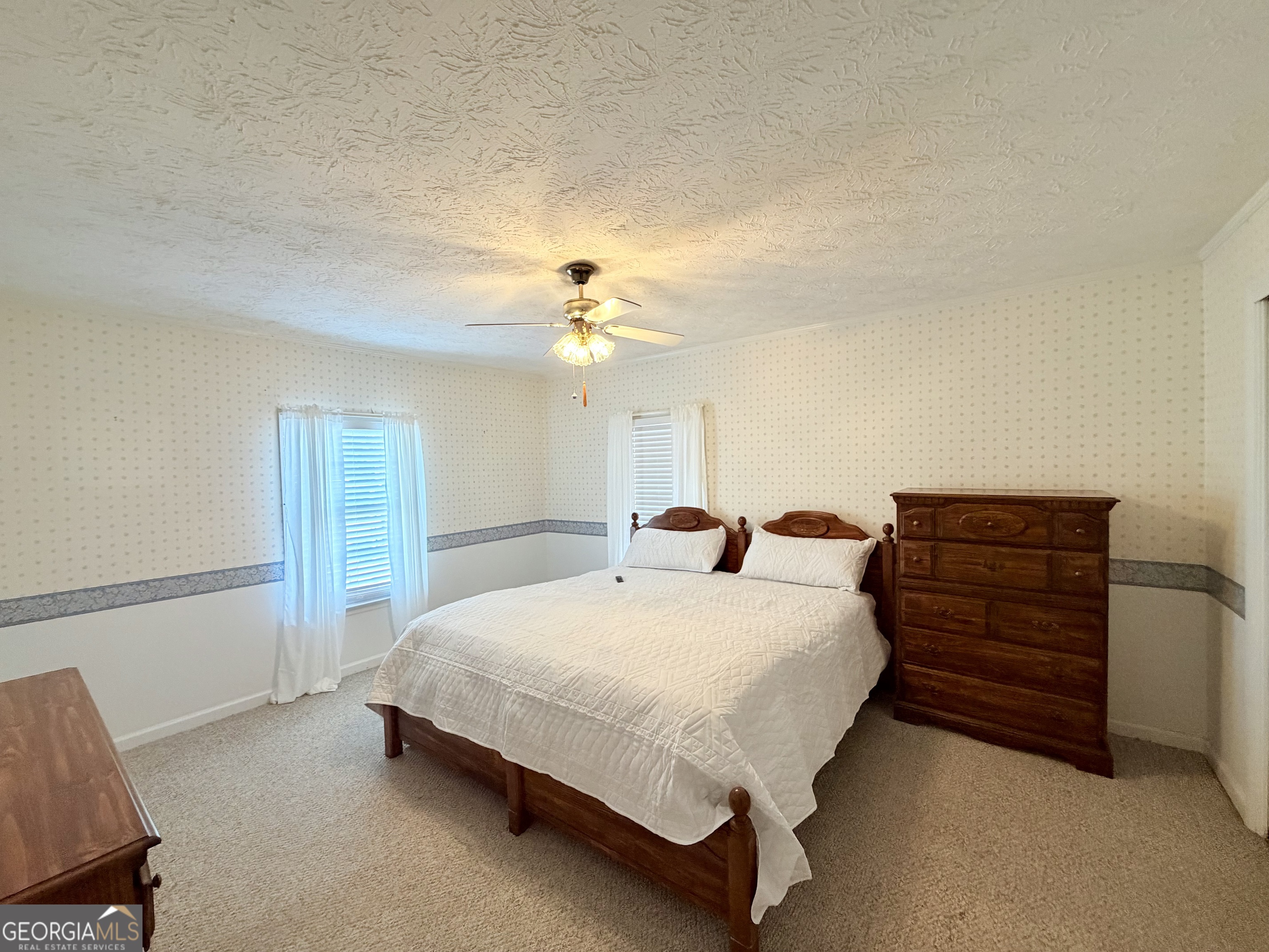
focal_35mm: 14
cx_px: 634
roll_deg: +2.0
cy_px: 476
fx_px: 513
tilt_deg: -1.6
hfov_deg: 102.1
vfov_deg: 85.7
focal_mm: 2.22
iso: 320
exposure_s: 1/60
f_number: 2.2
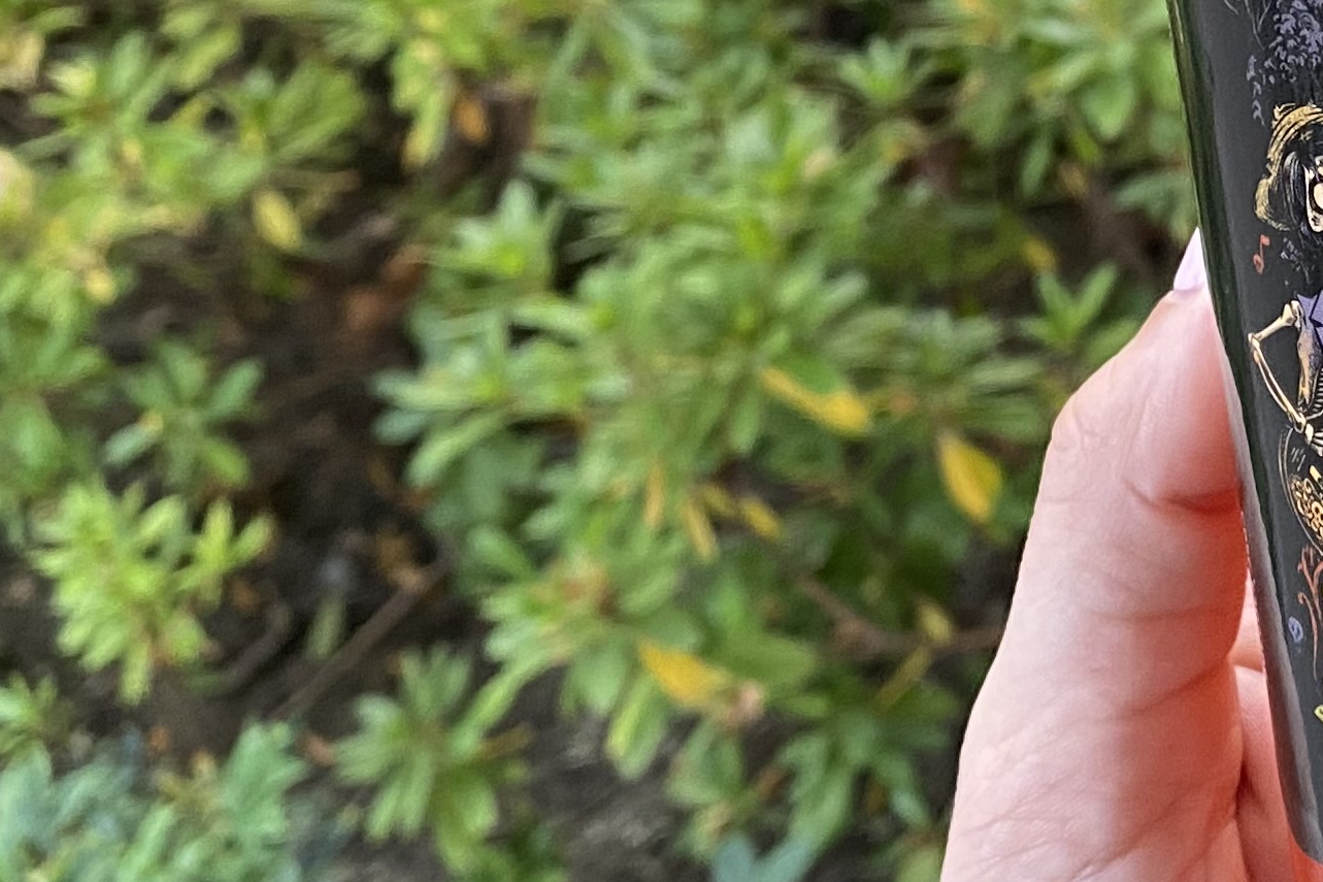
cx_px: 1597
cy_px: 58
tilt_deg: -43.0
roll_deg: +0.9
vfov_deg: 15.8
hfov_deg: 22.1
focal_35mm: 85
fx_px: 3123
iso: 125
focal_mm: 4.25
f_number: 1.8
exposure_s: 1/76
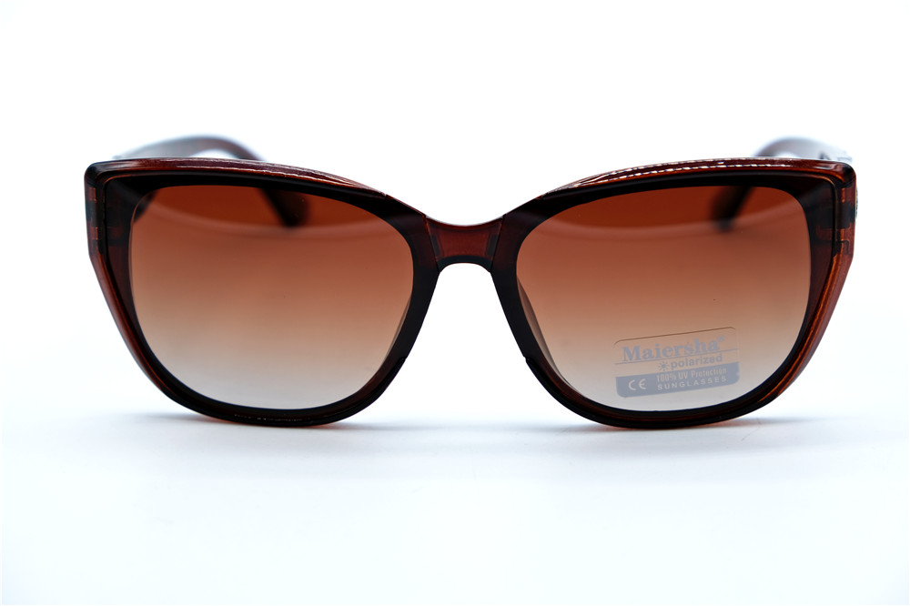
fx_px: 2097
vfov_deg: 16.4
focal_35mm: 83
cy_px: 303
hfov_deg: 24.5
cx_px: 455
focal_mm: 55
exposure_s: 1/140
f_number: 5.6
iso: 160
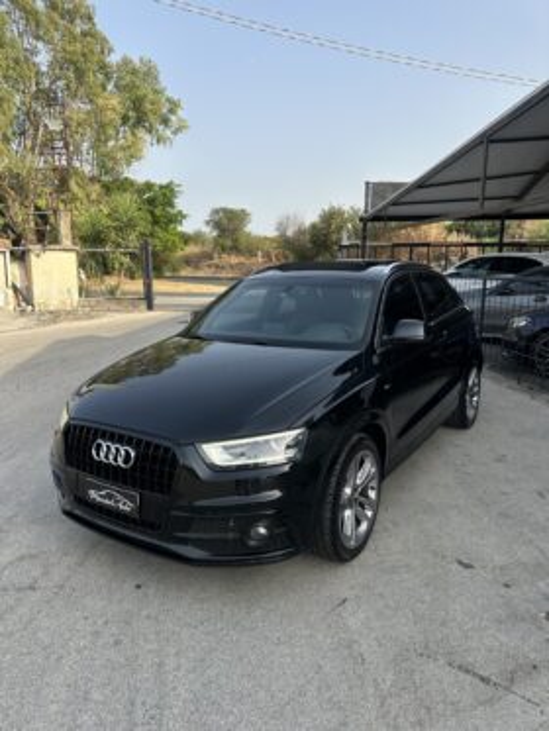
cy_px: 366
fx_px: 507
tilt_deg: -9.5
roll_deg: -1.8
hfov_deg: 56.8
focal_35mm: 24
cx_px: 274
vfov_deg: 71.6
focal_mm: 6.86
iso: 80
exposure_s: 1/1779
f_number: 1.78
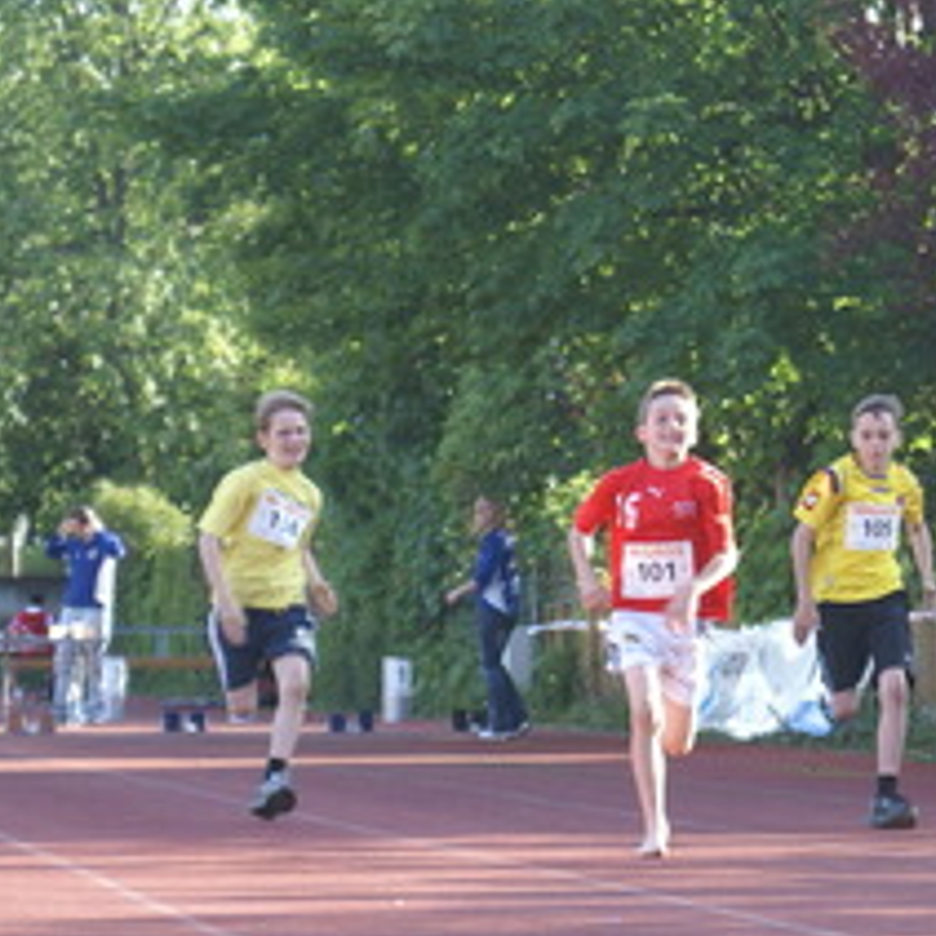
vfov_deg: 8.9
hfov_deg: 8.9
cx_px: 967
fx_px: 5996
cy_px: 577
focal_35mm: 196
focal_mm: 60
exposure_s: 1/250
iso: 400
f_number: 5.6
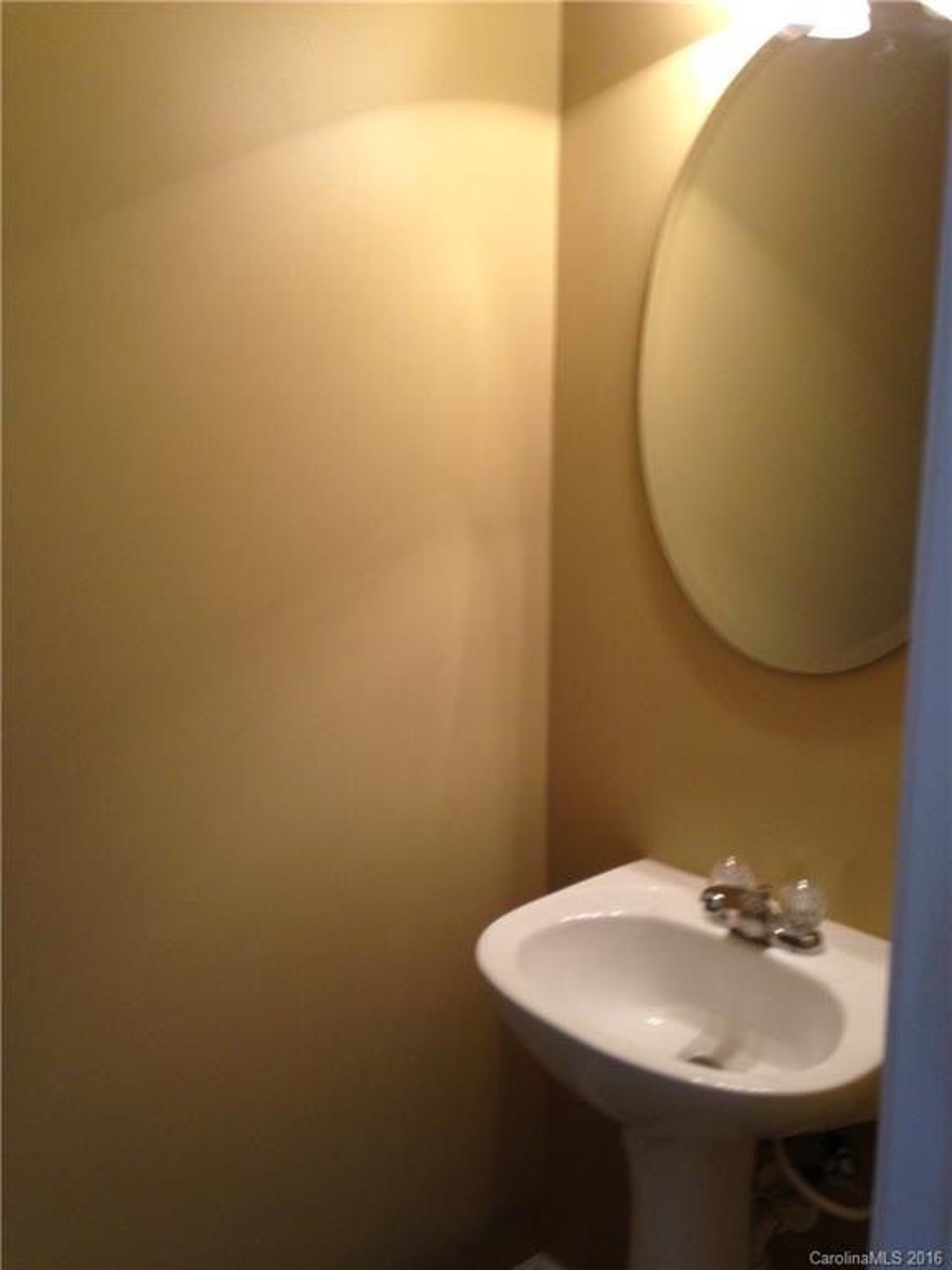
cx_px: 476
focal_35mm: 33
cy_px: 635
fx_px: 1210
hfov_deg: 42.9
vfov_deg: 55.4
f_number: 2.4
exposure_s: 1/20
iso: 80
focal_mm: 4.13
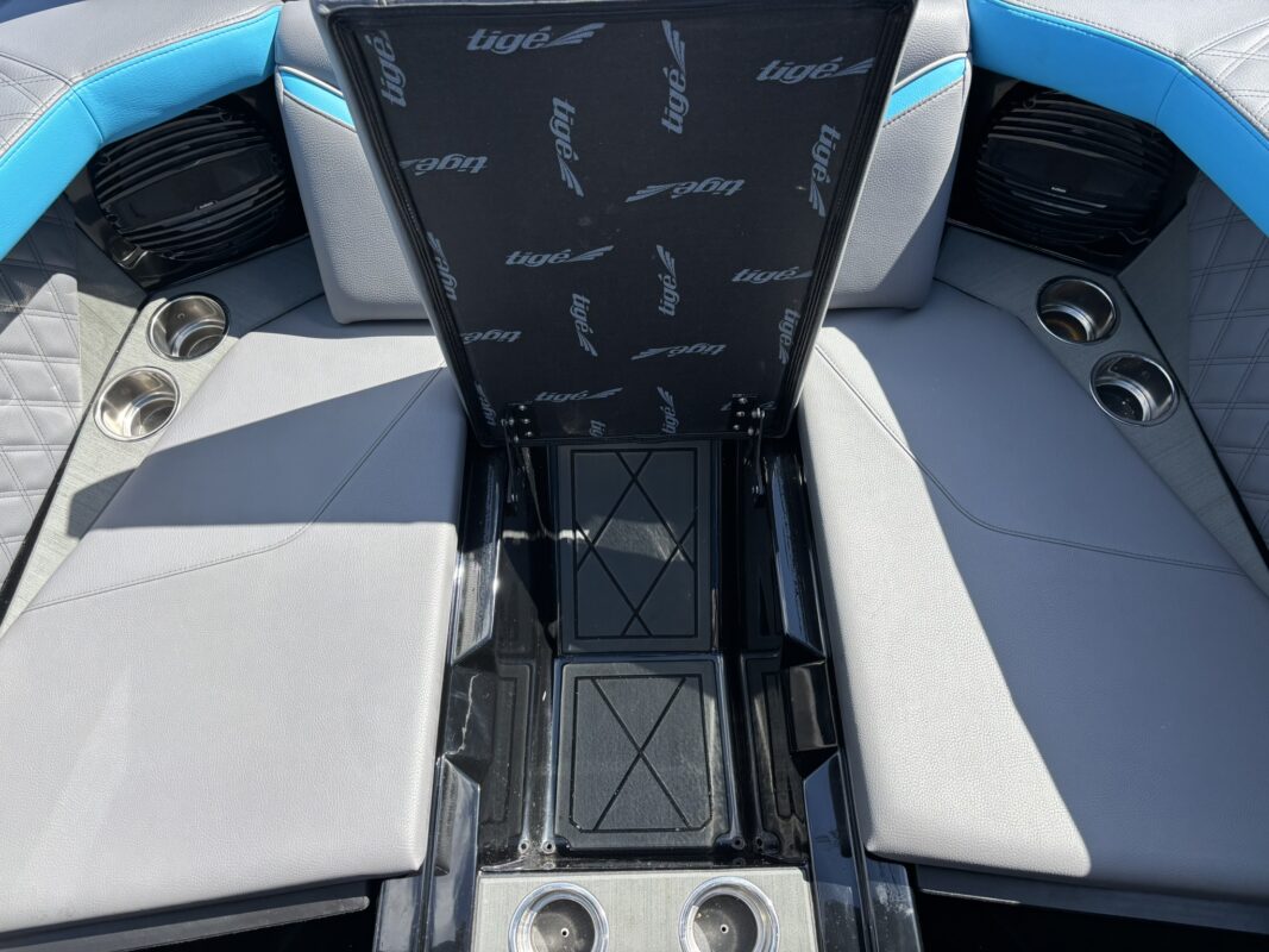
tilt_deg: -65.4
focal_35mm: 26
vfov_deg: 53.1
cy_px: 476
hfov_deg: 67.3
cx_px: 634
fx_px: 953
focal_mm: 5.96
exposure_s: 1/1058
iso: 50
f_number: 1.6
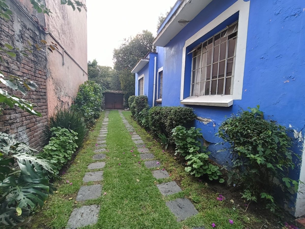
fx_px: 141
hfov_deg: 94.5
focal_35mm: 16
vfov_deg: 78.1
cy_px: 114
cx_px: 152
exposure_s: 1/105
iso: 64
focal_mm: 1.68
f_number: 2.2
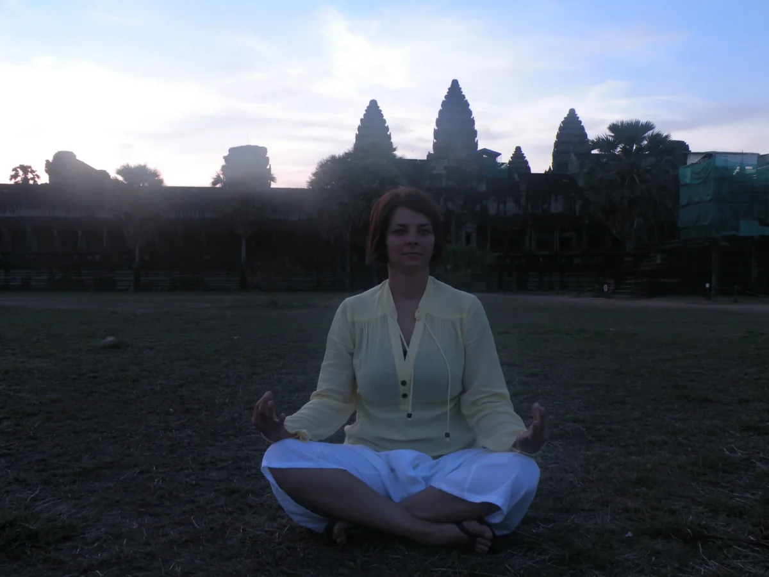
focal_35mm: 33
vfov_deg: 42.9
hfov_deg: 55.4
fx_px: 733
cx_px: 384
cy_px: 288
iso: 64
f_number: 3.5
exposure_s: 1/79.6
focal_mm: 5.8
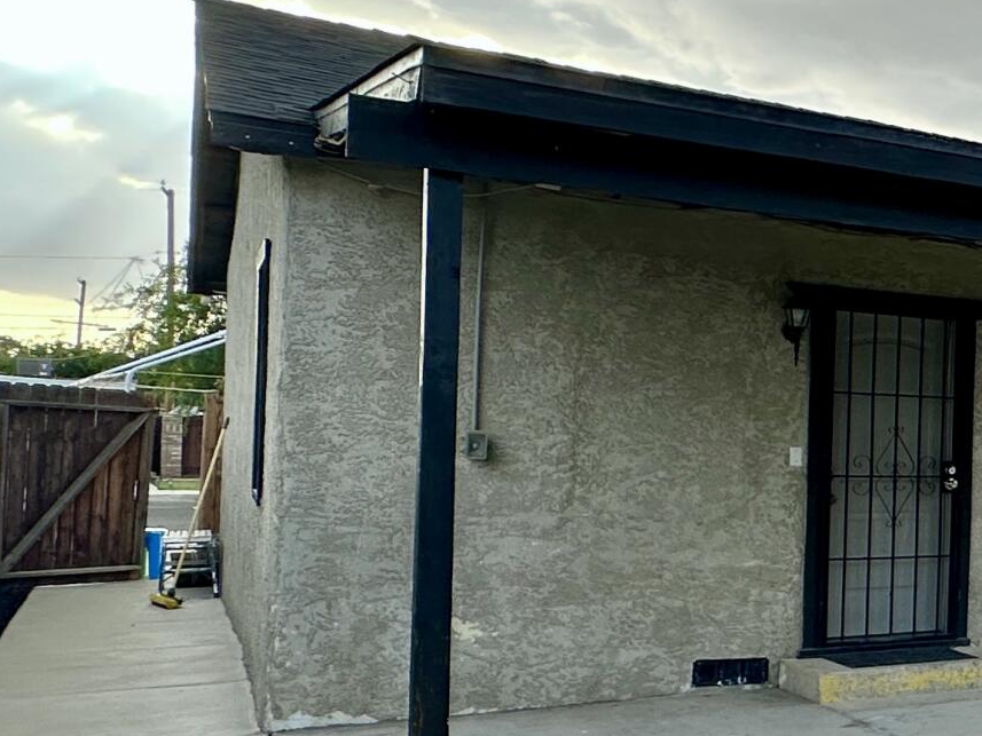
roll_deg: -1.9
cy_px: 451
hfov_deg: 28.1
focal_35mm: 49
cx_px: 1419
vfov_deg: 29.6
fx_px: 1390
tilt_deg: +1.0
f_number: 2.2
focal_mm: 2.22
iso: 40
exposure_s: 1/266
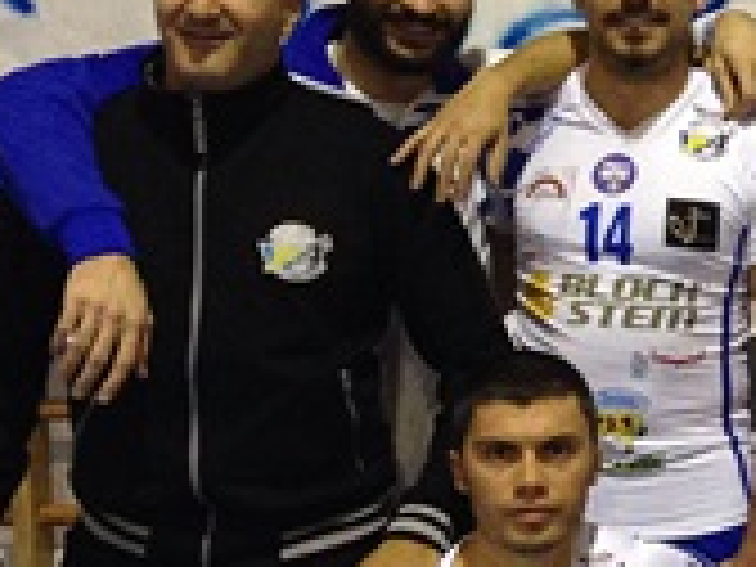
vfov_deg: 11.7
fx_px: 2752
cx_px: 1238
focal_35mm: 126
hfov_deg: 14.3
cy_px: 382
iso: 200
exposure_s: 1/20
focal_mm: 4.12
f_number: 2.4
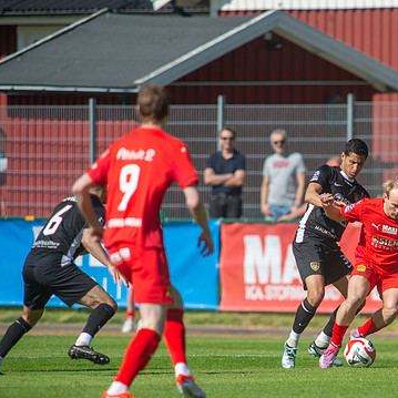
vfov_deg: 2.3
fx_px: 10016
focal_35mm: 770
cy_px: 277
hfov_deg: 2.3
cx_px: 349
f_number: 4
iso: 160
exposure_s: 1/1600
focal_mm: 420
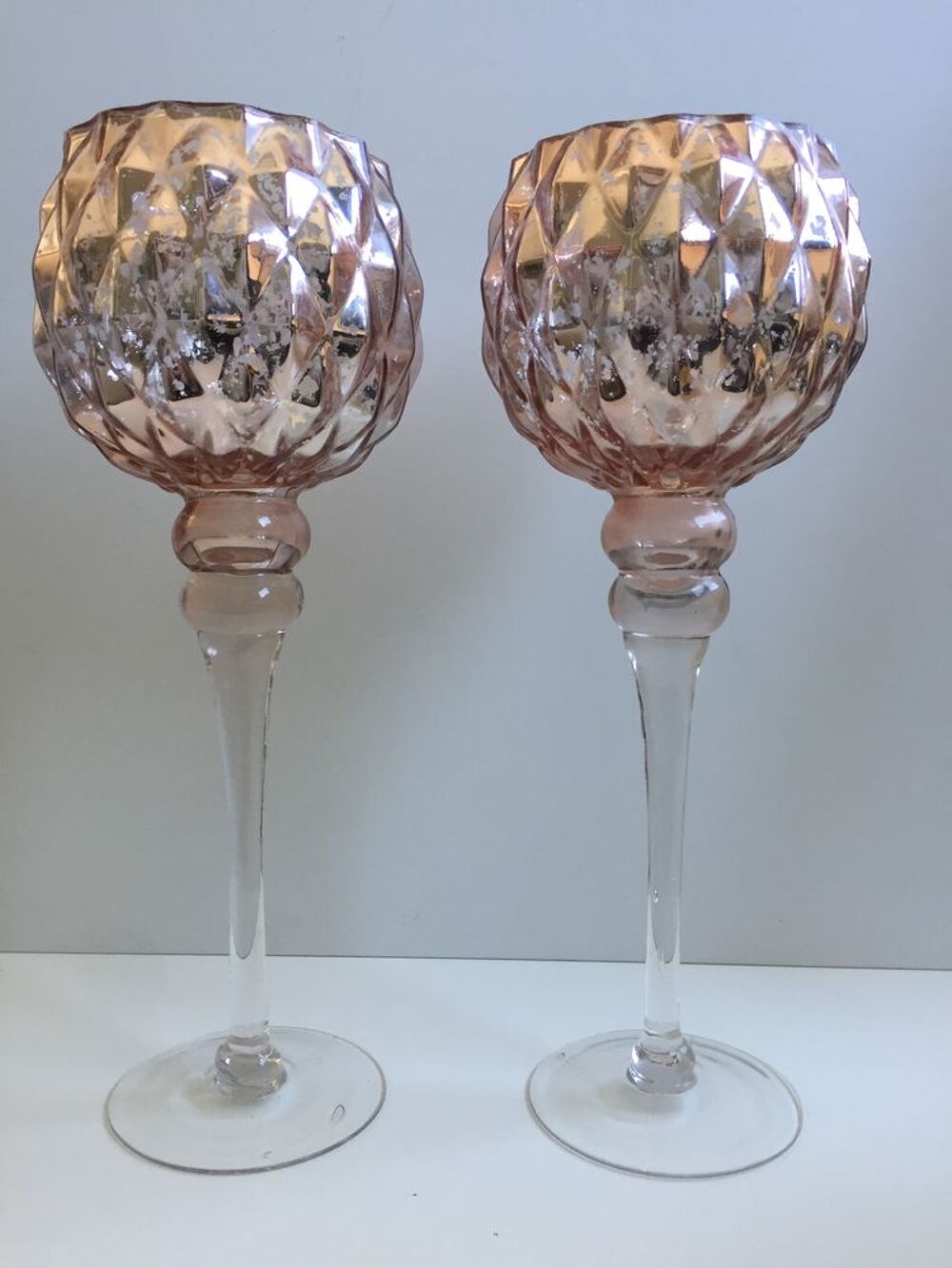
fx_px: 1063
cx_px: 476
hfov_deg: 48.2
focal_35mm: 29
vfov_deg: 61.7
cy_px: 634
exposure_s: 1/33
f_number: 2.2
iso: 40
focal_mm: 4.15
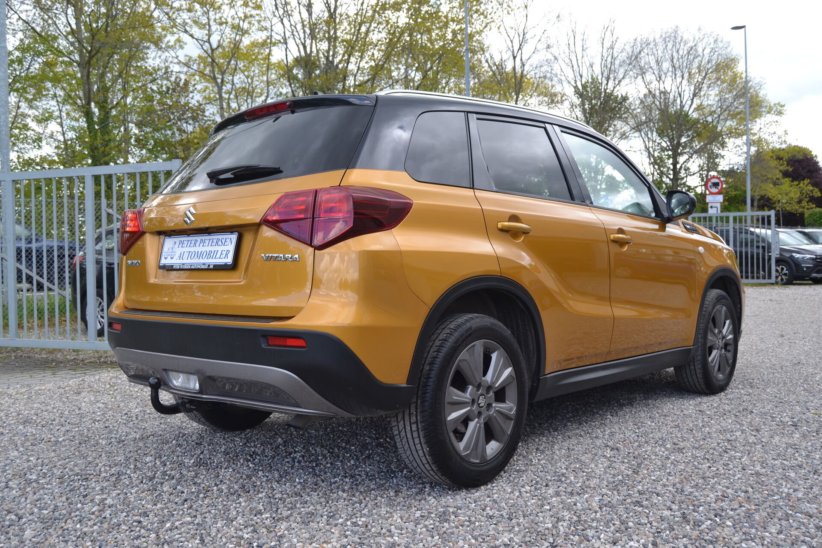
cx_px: 411
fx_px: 753
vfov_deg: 40.0
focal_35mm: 33
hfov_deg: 57.2
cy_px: 274
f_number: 5.6
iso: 110
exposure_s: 1/125
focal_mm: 22
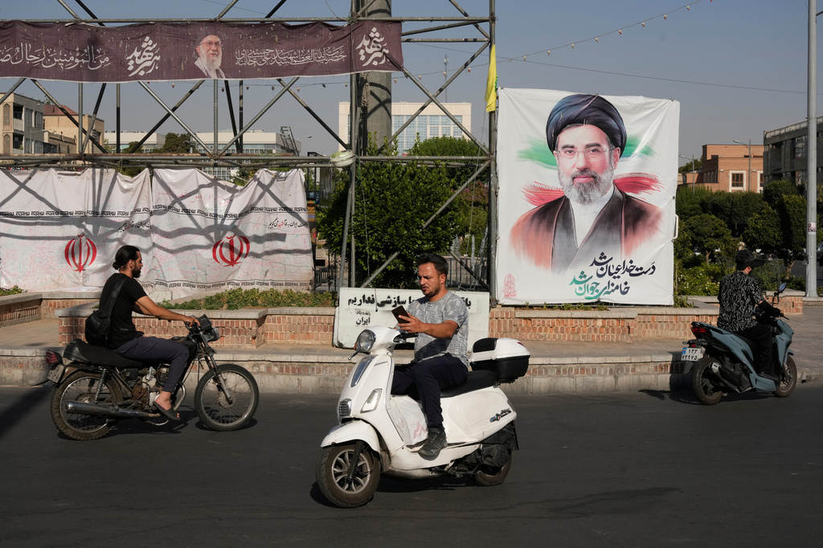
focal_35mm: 54
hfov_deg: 36.9
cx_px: 412
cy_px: 274
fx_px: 1234
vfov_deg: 25.0
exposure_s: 1/1600
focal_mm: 54
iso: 640
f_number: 13
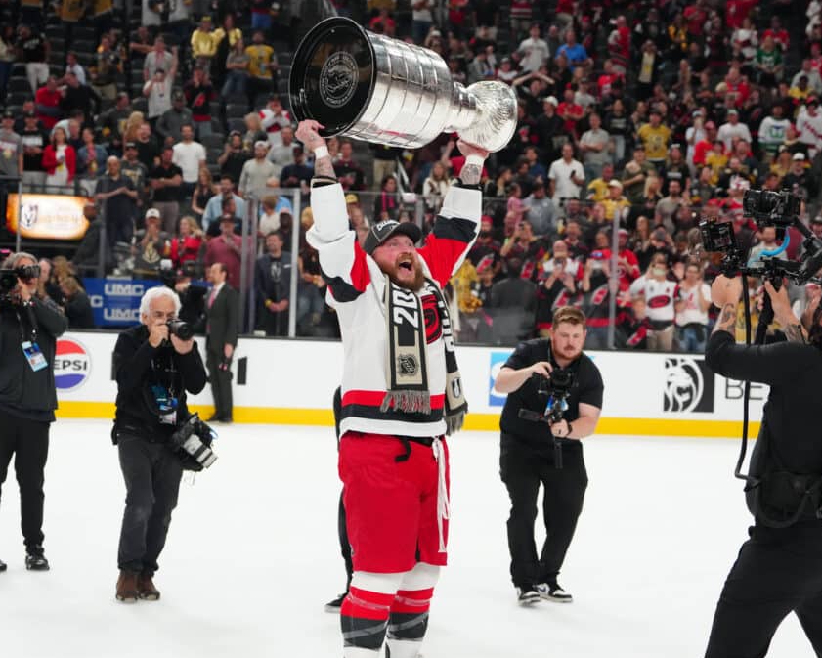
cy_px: 330
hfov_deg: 23.8
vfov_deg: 19.2
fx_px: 1946
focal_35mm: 80
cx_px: 430
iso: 4000
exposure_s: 1/1250
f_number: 4
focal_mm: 70
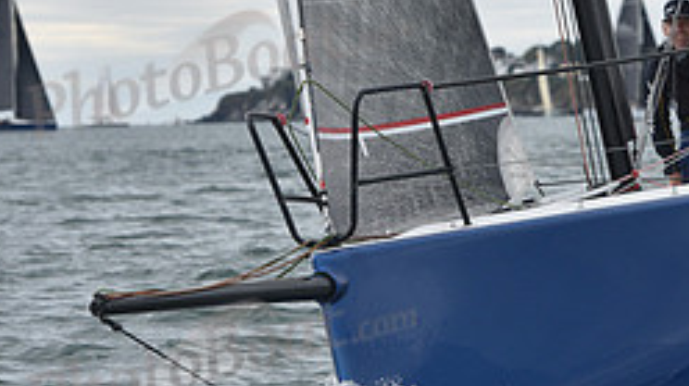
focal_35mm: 319
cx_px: 564
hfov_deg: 6.8
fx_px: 5823
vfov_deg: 3.8
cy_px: 174
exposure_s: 1/1000
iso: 400
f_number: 5.6
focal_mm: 130
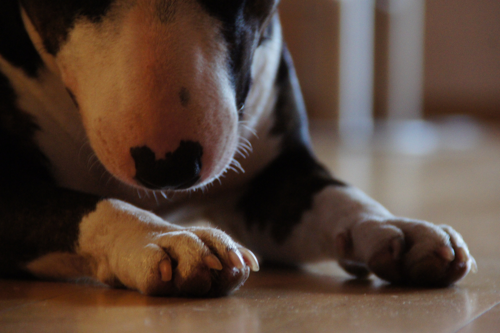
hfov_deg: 6.9
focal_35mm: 300
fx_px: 4164
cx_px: 250
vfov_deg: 4.6
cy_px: 166
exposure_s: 1/20
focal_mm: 200
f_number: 6.3
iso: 1600
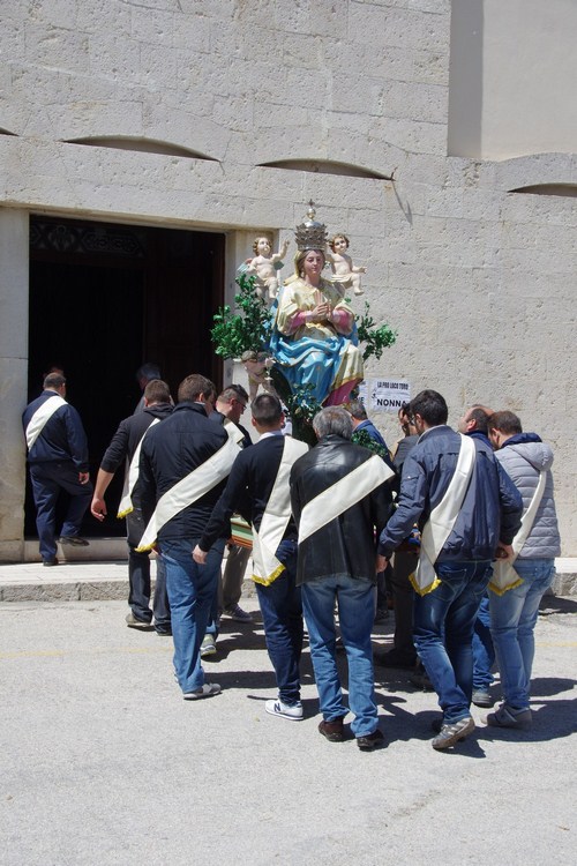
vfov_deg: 36.2
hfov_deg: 24.6
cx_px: 288
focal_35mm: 55
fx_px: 1322
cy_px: 433
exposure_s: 1/320
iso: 400
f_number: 11
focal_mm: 37
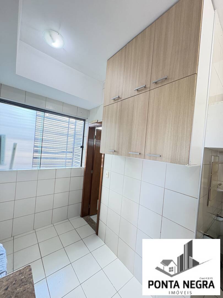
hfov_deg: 85.7
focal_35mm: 14
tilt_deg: +0.2
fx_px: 120
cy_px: 149
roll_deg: -4.5
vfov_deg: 102.1
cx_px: 112
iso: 400
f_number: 2.2
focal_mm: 2.22
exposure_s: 1/60
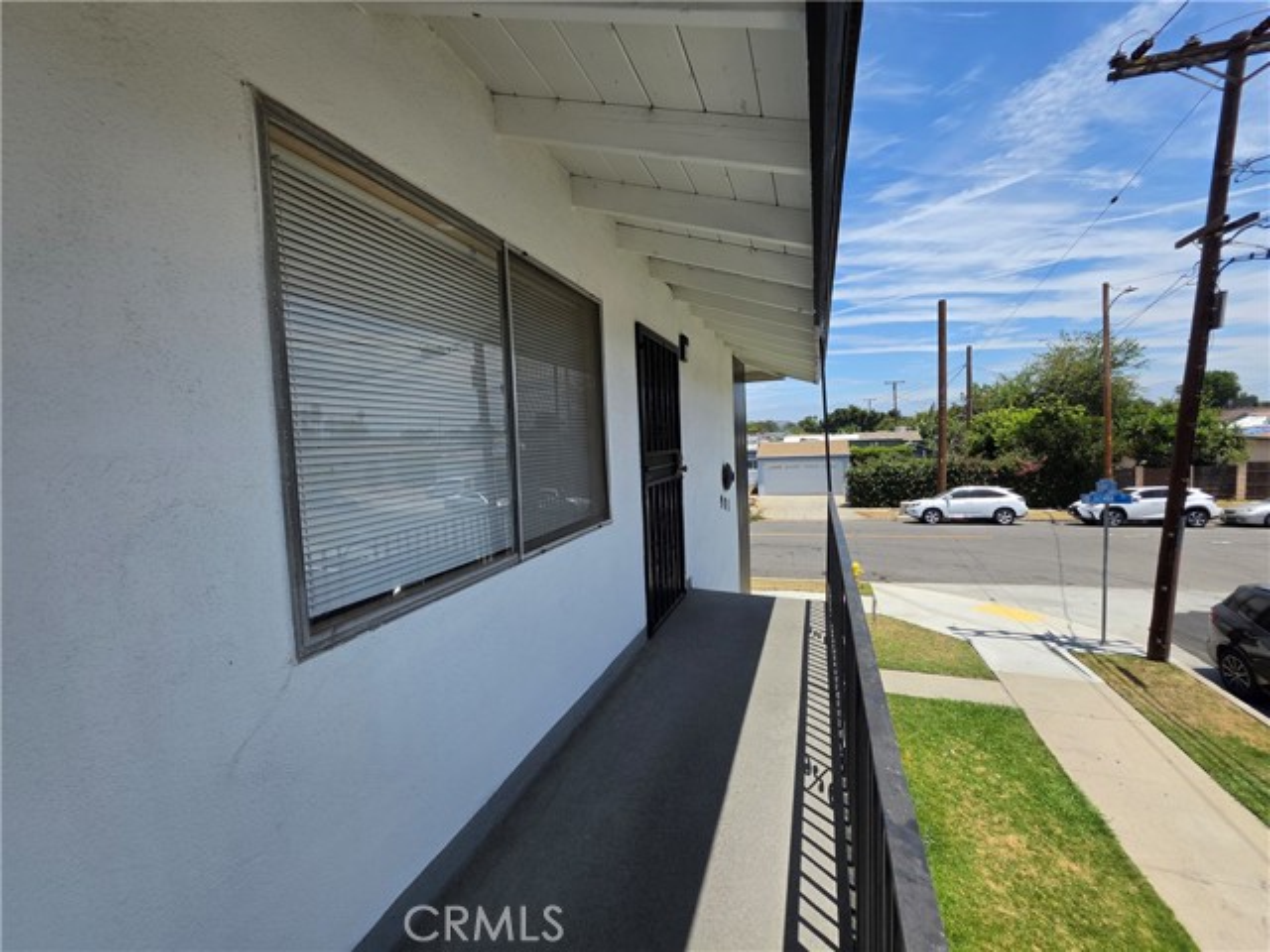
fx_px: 477
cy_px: 476
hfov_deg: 106.2
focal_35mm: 13
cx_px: 635
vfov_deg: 89.9
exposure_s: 1/1737
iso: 32
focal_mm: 2.2
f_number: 1.9
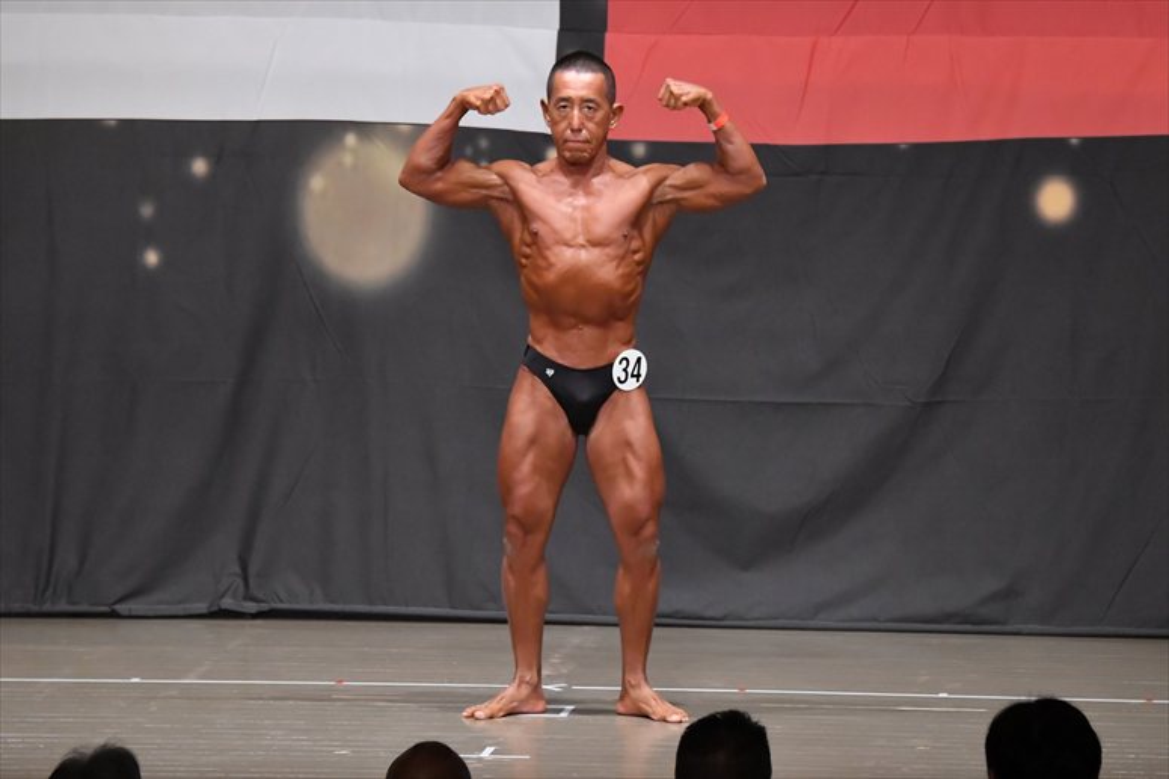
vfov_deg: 6.1
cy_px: 390
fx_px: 7303
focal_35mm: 225
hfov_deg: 9.2
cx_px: 584
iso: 6400
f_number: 5.6
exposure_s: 1/400
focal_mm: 150
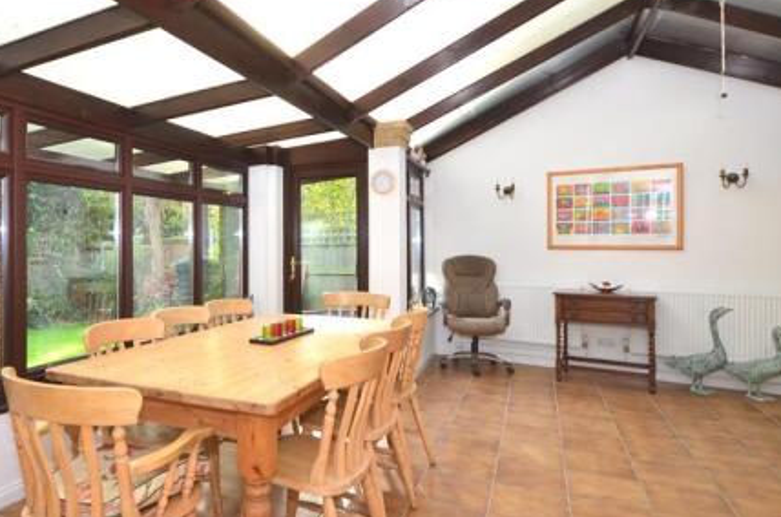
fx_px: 498
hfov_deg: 74.1
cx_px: 266
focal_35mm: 23
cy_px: 223
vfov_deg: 54.7
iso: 200
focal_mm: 10
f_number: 5
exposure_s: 1/80
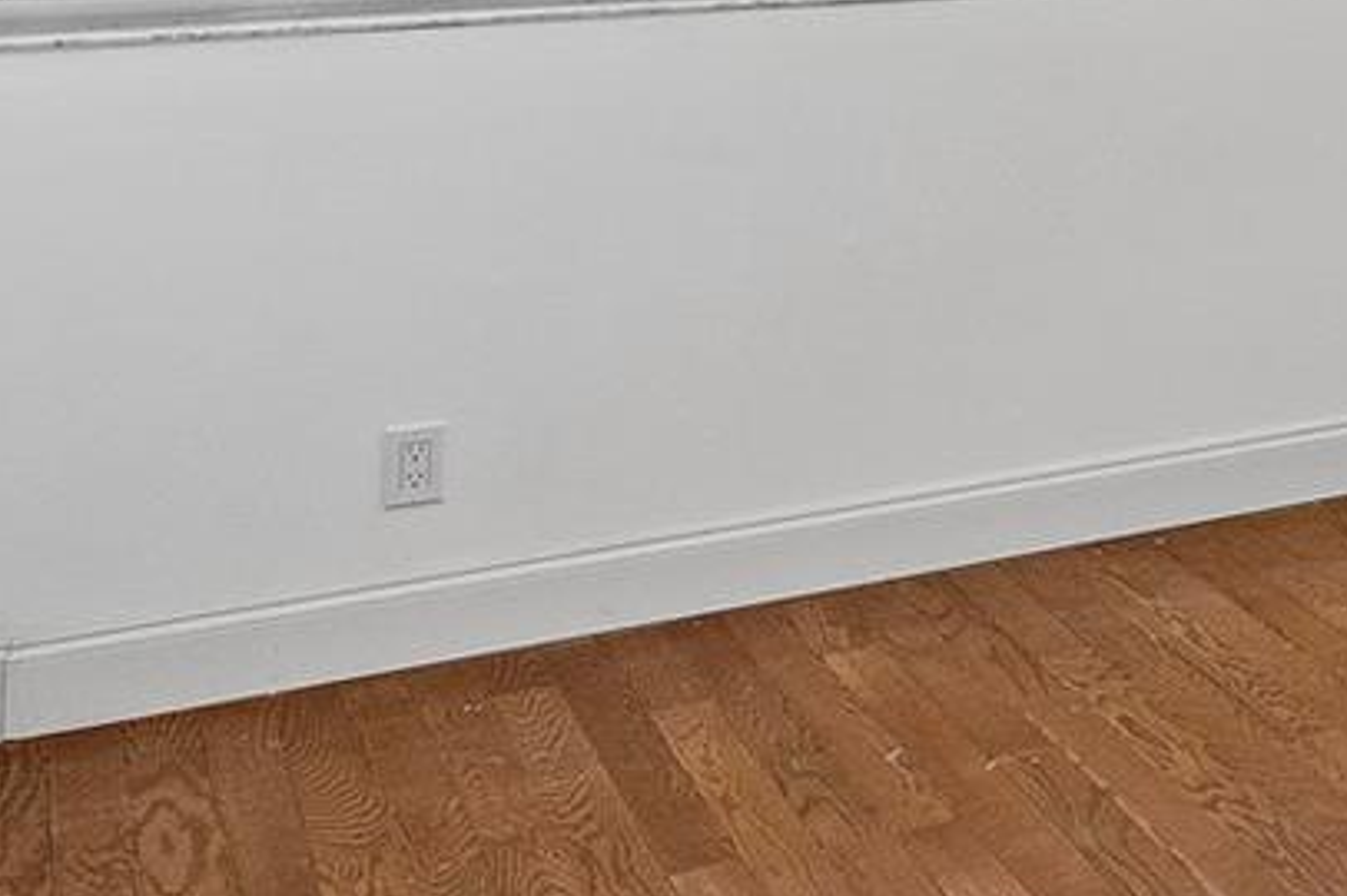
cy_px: -224
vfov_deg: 19.0
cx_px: 2375
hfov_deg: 21.2
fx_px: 2505
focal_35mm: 67
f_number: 8
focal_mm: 17
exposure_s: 1/500
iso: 640
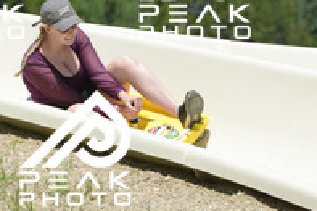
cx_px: 82
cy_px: 138
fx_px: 3484
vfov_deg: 3.5
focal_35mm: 396
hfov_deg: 5.2
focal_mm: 195
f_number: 6.3
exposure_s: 1/1250
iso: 400
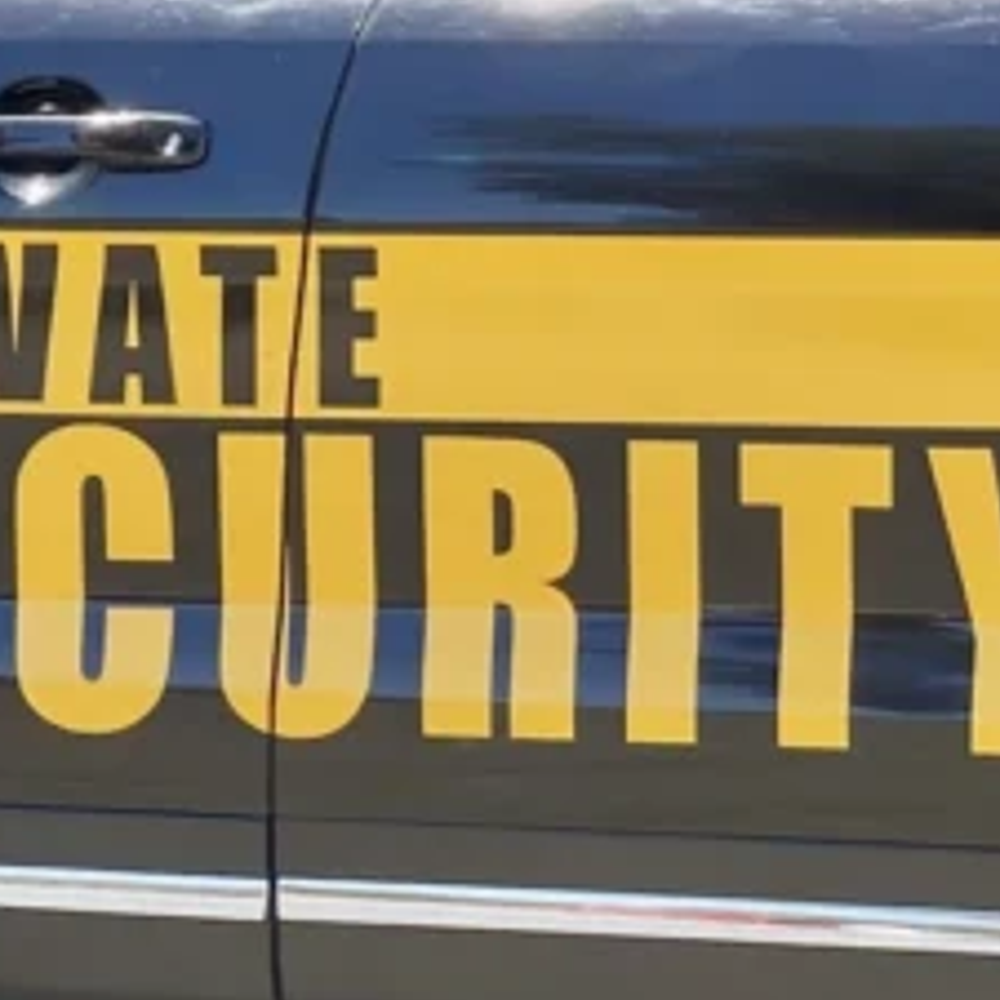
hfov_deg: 6.8
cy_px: 49
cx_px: 449
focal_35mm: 258
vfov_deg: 6.8
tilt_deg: -3.7
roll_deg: -0.5
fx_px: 8432
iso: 20
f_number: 2.2
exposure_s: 1/140
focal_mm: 7.5
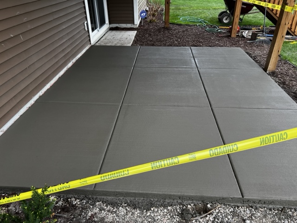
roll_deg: +1.2
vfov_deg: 53.1
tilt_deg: -32.0
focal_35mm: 26
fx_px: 223
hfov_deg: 67.3
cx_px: 148
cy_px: 112
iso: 50
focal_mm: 5.7
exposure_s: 1/350
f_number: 1.5
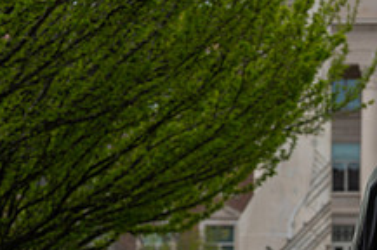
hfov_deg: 7.9
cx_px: 325
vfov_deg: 5.2
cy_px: 276
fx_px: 2740
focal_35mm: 262
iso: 125
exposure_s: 1/640
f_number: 4.5
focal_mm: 98
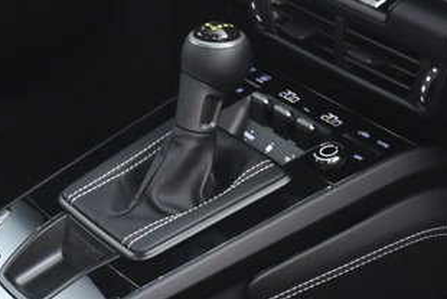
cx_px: 224
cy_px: -38
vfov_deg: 11.1
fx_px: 1509
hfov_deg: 16.8
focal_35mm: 121
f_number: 4.2
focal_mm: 24.5
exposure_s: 1/20
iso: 2000
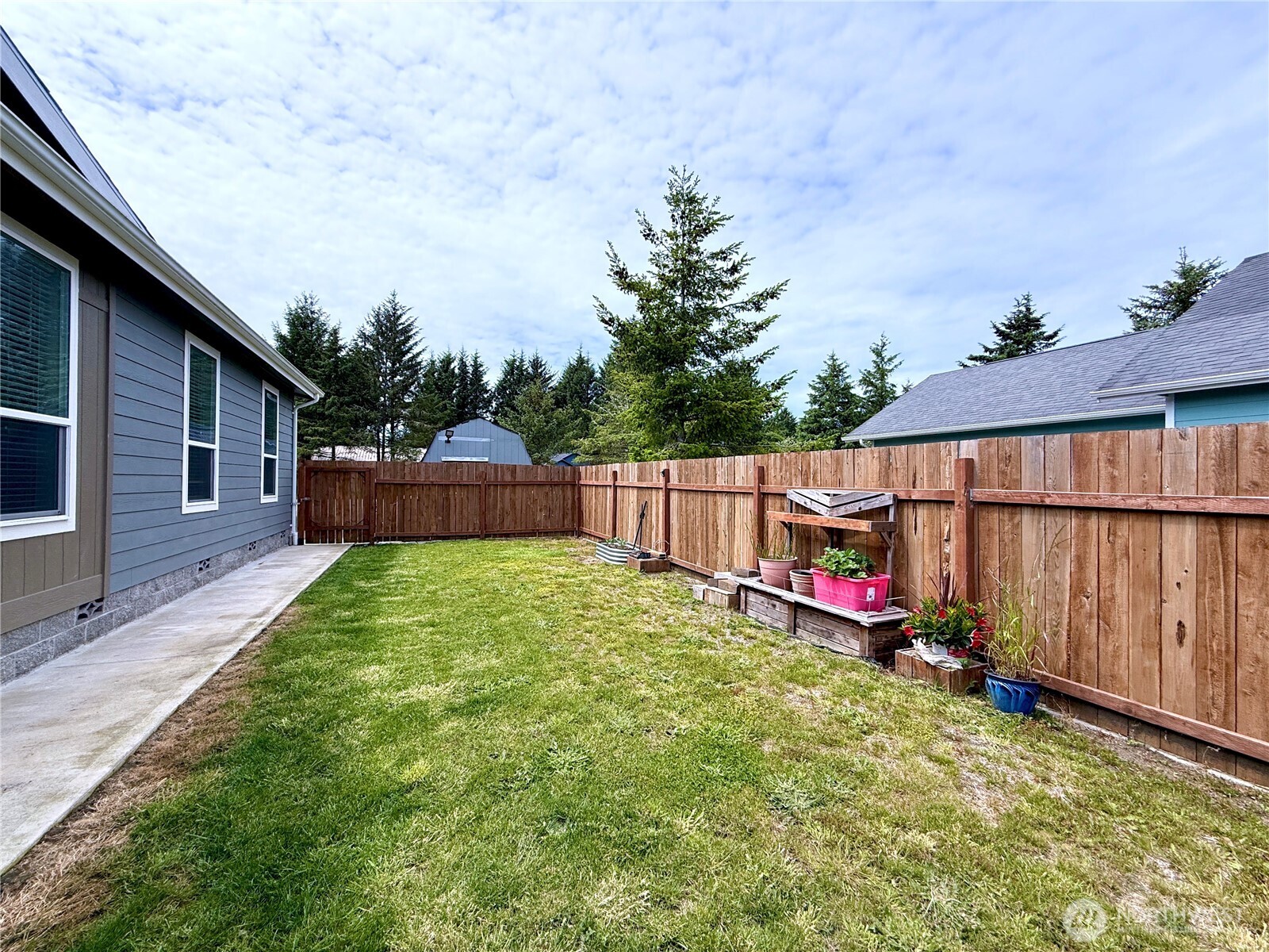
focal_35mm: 14
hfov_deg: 102.1
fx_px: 513
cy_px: 476
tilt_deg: +1.1
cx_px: 634
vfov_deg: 85.7
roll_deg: -0.2
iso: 50
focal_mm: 2.22
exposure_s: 1/2092
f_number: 2.2
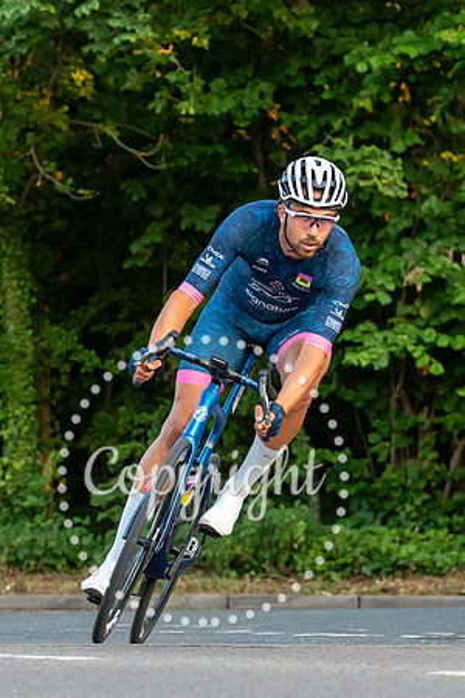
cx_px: 309
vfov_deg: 9.0
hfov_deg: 6.0
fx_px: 4424
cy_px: 507
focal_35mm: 228
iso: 1000
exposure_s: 1/800
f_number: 3.5
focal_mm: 72
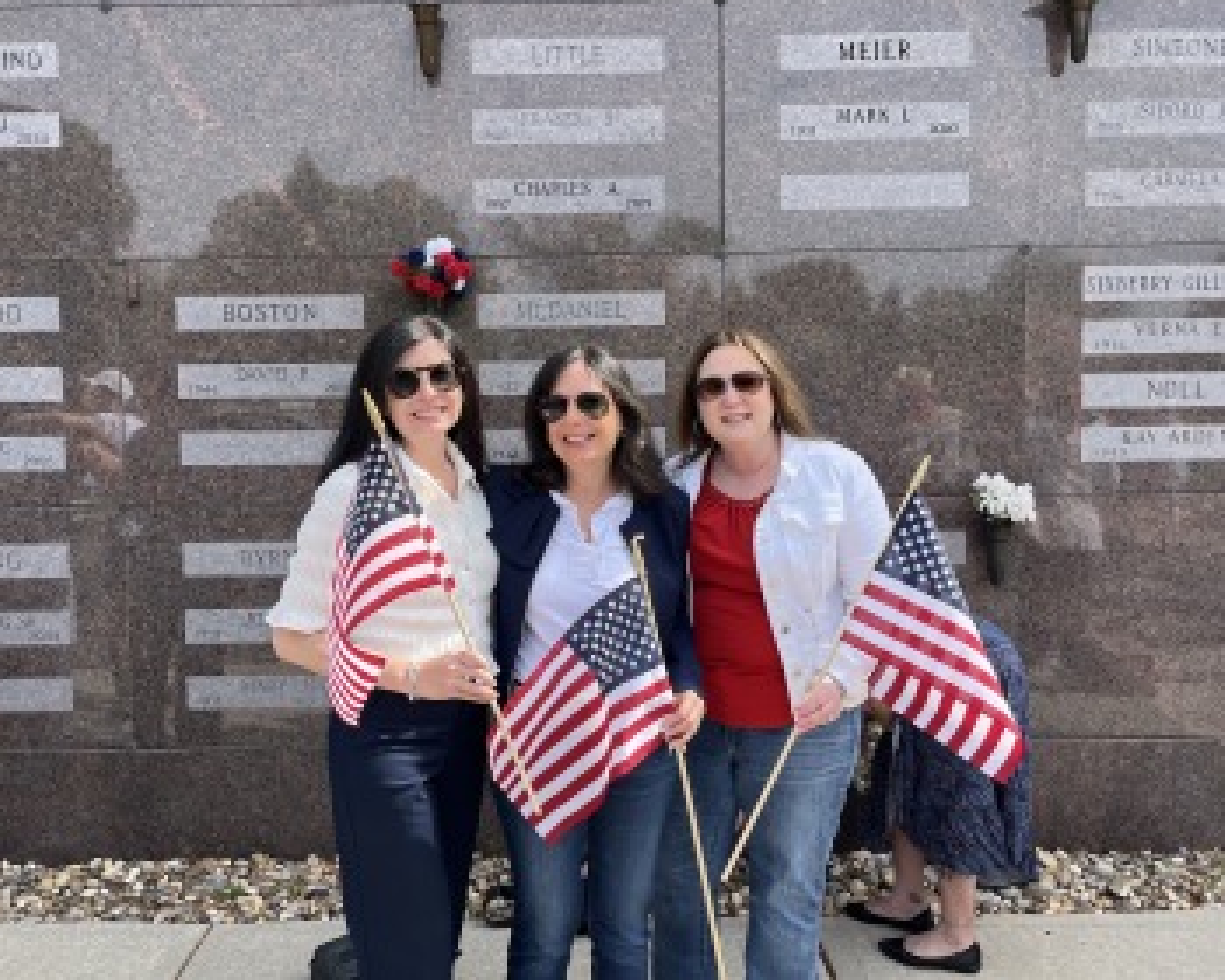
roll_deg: +1.1
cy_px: 458
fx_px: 1051
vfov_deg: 49.9
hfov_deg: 60.4
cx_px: 588
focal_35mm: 29
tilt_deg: -2.7
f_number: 1.6
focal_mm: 5.1
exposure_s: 1/1018
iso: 50
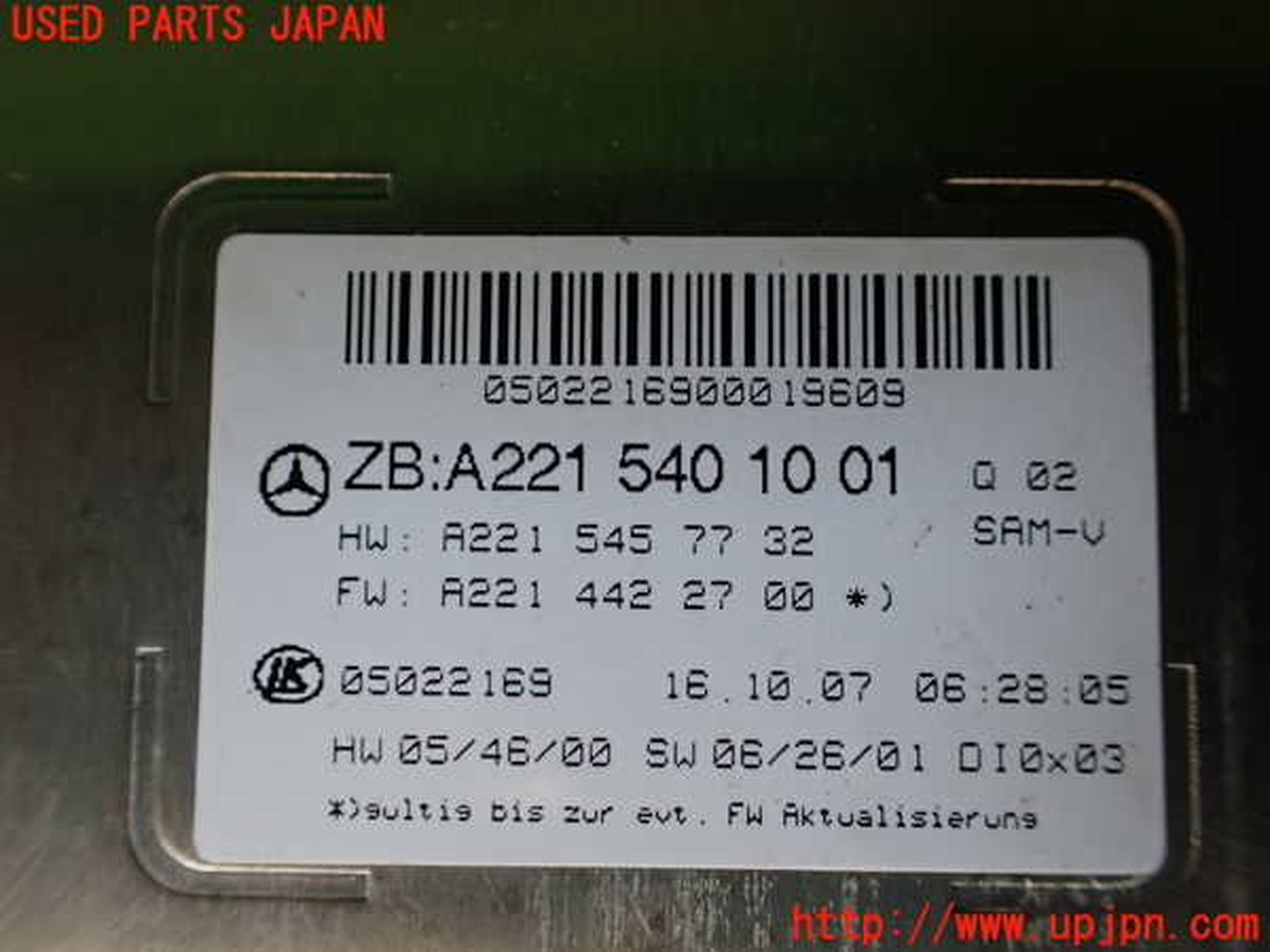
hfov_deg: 60.0
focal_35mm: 30
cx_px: 635
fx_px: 1101
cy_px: 476
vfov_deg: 46.8
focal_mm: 5.4
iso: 320
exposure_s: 1/125
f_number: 2.3
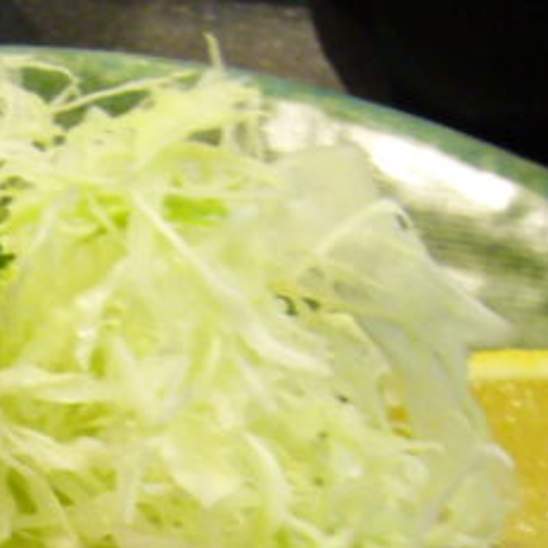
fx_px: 2454
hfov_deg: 12.5
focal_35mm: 137
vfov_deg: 12.1
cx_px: -45
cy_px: 835
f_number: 2.8
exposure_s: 1/10
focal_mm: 5.8
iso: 200
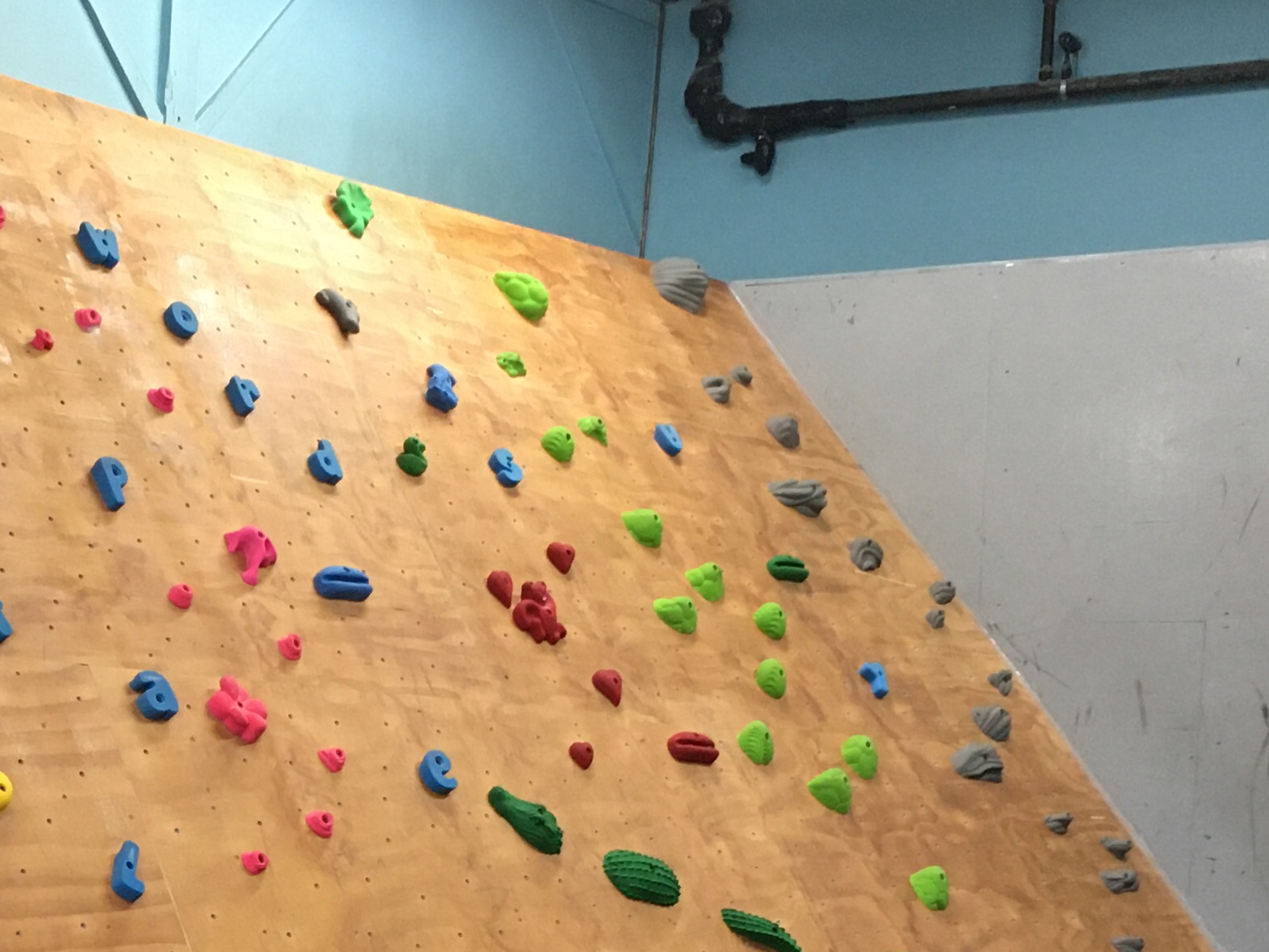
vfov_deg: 19.3
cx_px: 219
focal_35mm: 75
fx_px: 2749
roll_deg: -2.3
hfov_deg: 25.5
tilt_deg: -2.2
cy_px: 842
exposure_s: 1/30
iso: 125
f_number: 2.2
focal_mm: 4.15
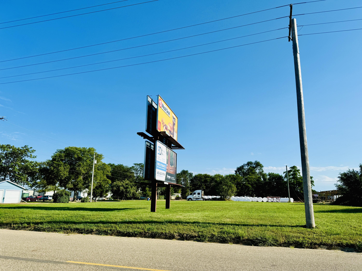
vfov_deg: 56.8
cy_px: 136
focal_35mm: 24
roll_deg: -0.9
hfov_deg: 71.6
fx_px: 251
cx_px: 181
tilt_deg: +12.4
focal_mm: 6.76
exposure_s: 1/5814
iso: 80
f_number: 1.78
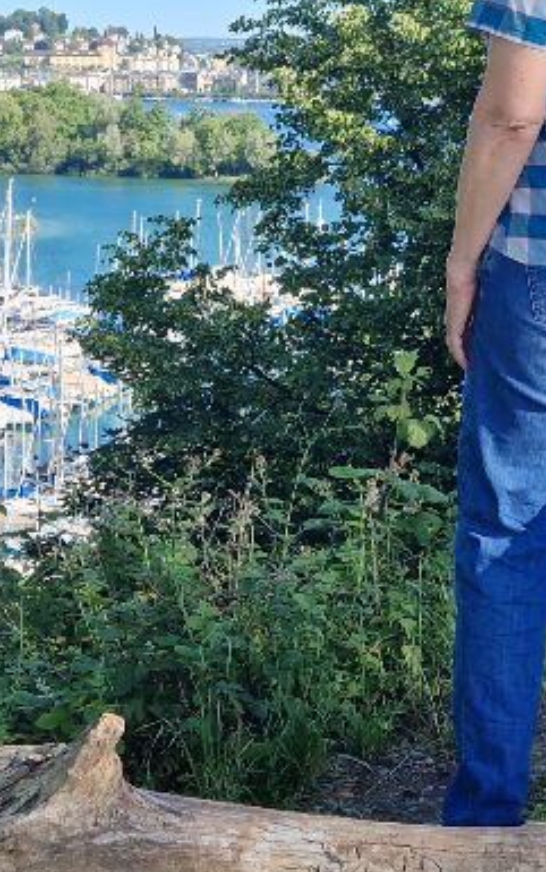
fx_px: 1807
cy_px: 161
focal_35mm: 76
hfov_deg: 17.2
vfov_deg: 26.6
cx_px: 256
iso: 50
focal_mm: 5.4
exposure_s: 1/560
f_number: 1.8
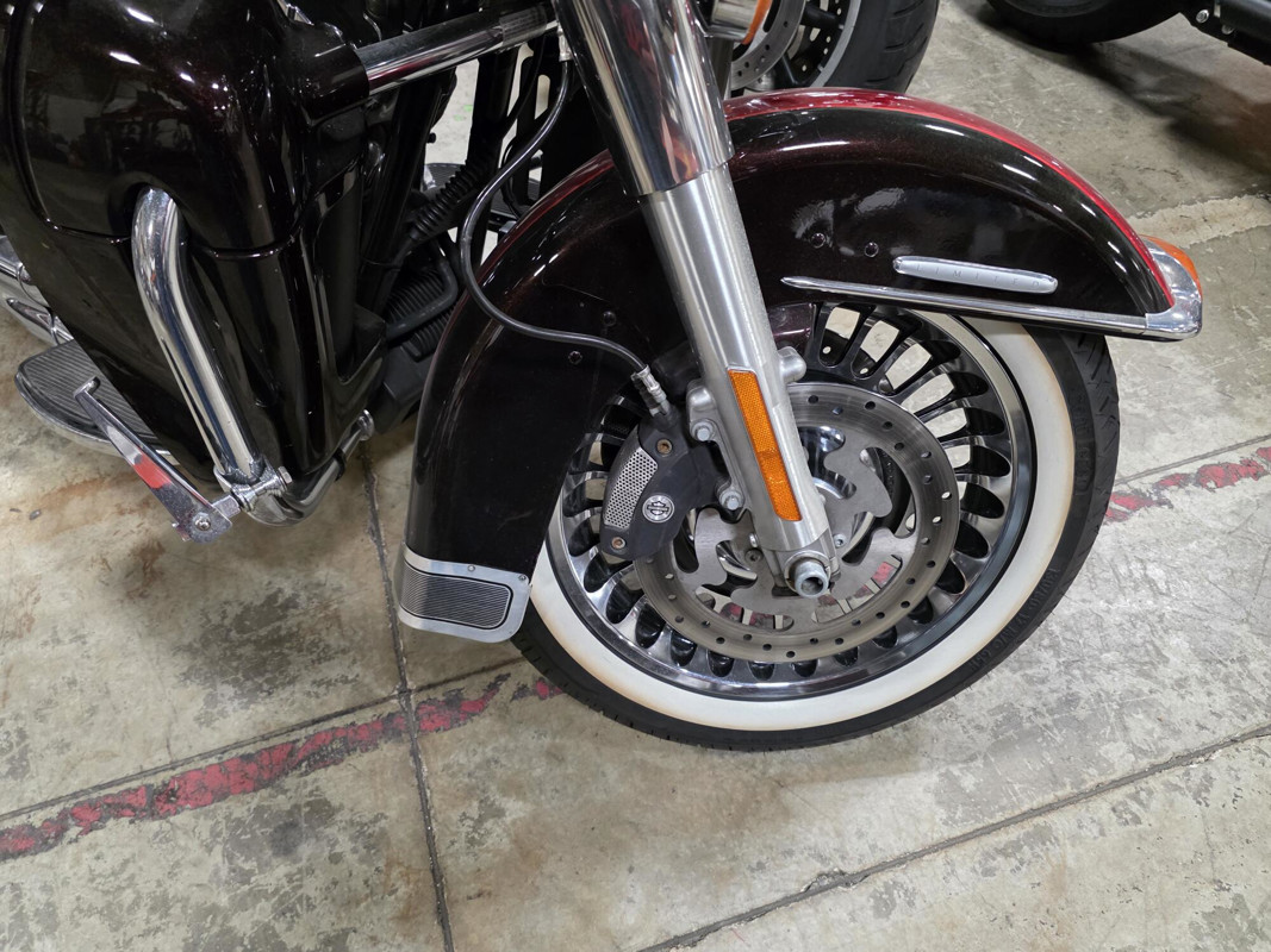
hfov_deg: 73.9
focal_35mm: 23
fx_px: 844
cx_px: 636
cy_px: 476
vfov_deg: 58.9
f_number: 1.7
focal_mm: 6.3
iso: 1600
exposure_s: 1/120
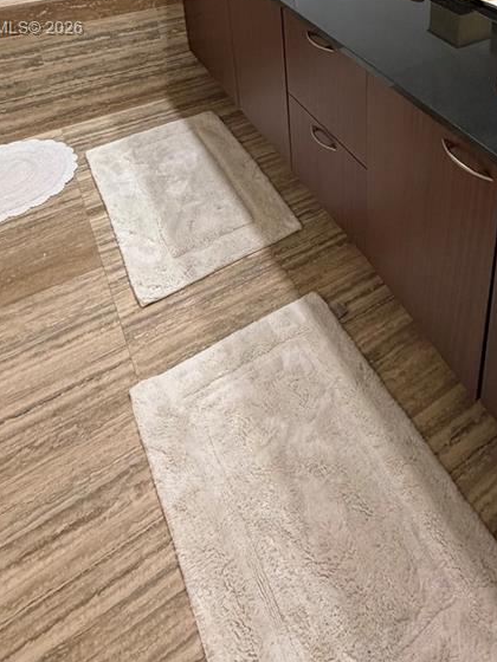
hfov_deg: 44.5
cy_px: 30
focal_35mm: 30
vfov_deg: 50.7
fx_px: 574
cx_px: 396
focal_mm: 2.22
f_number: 2.2
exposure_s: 1/60
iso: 200
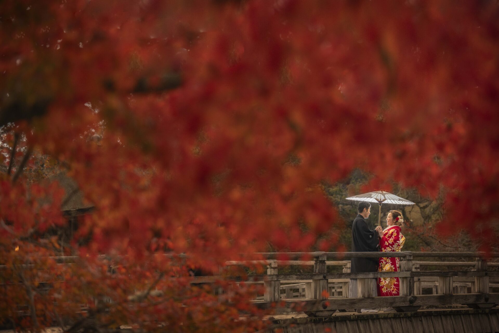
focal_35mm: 87
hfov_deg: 23.4
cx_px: 250
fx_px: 1206
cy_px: 166
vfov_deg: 15.7
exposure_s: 1/1000
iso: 1000
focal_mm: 87
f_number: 2.8
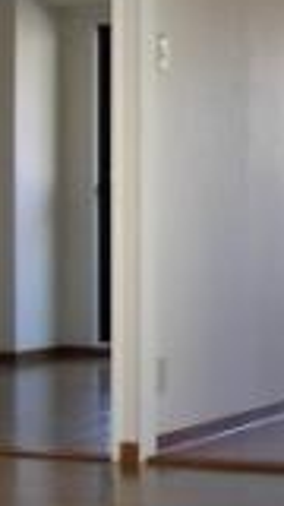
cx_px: 376
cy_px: 209
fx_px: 1553
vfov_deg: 18.5
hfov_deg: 10.2
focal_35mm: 116
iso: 98
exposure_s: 1/50.7
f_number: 2.9
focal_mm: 5.8
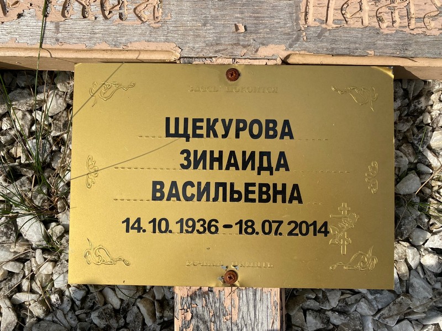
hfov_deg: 67.3
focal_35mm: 26
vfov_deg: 53.1
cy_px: 166
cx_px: 221
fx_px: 332
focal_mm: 4.25
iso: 32
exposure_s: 1/3610
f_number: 1.8
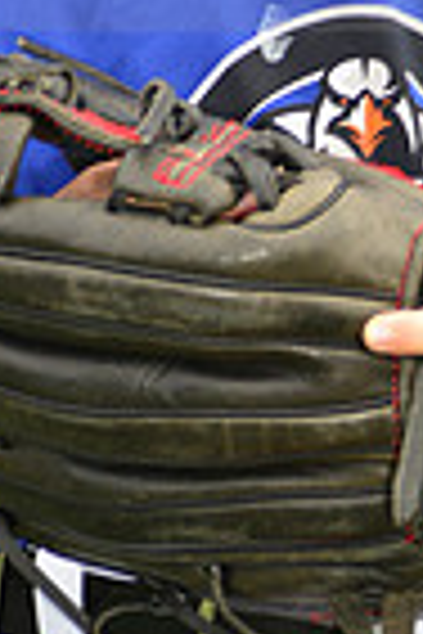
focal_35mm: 822
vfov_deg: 2.5
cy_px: -112
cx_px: 335
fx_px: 14487
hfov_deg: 1.7
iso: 250
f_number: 8
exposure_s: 1/200
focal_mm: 200
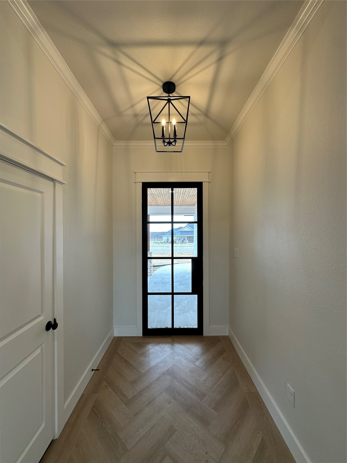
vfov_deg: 102.1
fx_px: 187
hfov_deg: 85.7
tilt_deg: +1.1
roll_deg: -0.2
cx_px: 174
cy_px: 232
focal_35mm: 14
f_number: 2.2
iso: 64
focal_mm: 2.22
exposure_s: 1/120
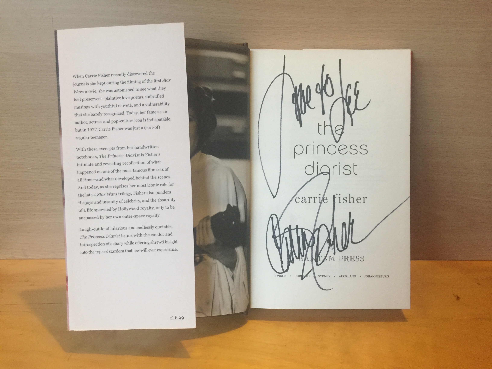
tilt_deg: -19.3
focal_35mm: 29
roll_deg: -1.1
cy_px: 184
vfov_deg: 48.2
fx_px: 412
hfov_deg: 61.7
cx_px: 246
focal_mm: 4.15
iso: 100
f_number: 2.2
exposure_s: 1/10
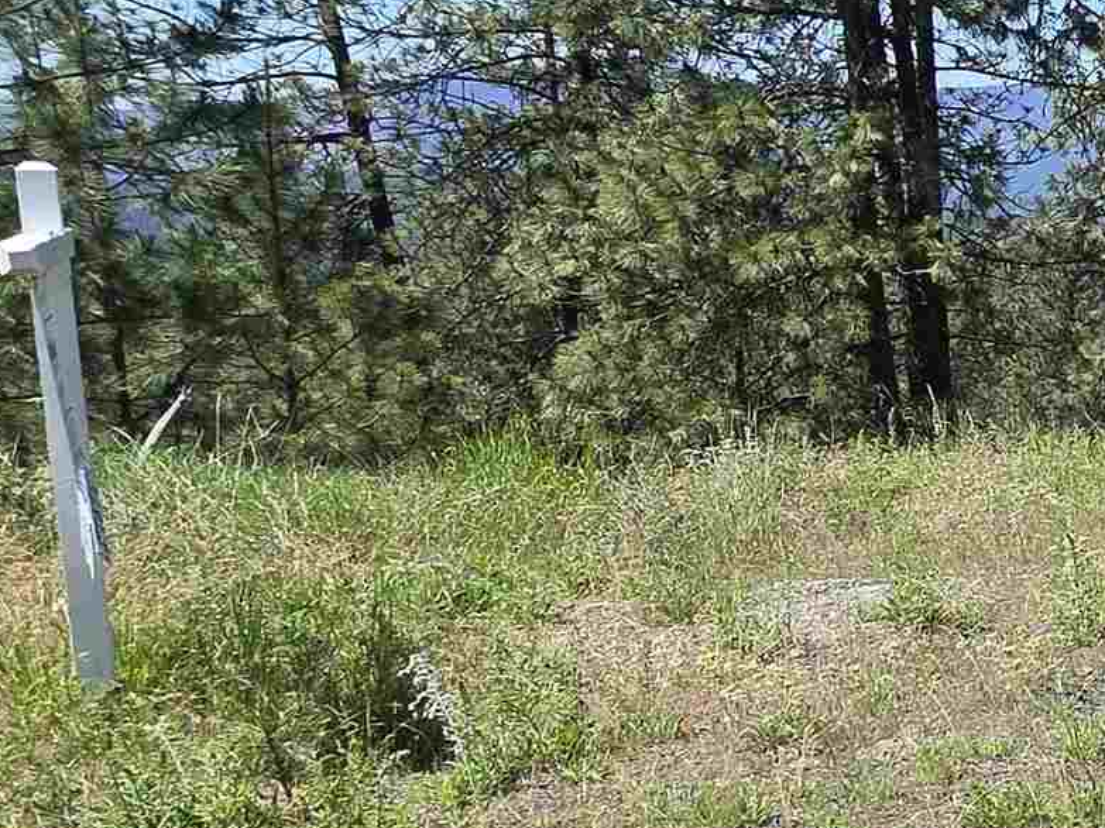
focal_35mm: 51
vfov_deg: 28.5
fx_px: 1628
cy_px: 375
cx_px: 1819
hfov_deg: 24.5
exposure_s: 1/1636
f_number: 2.2
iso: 50
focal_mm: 2.2
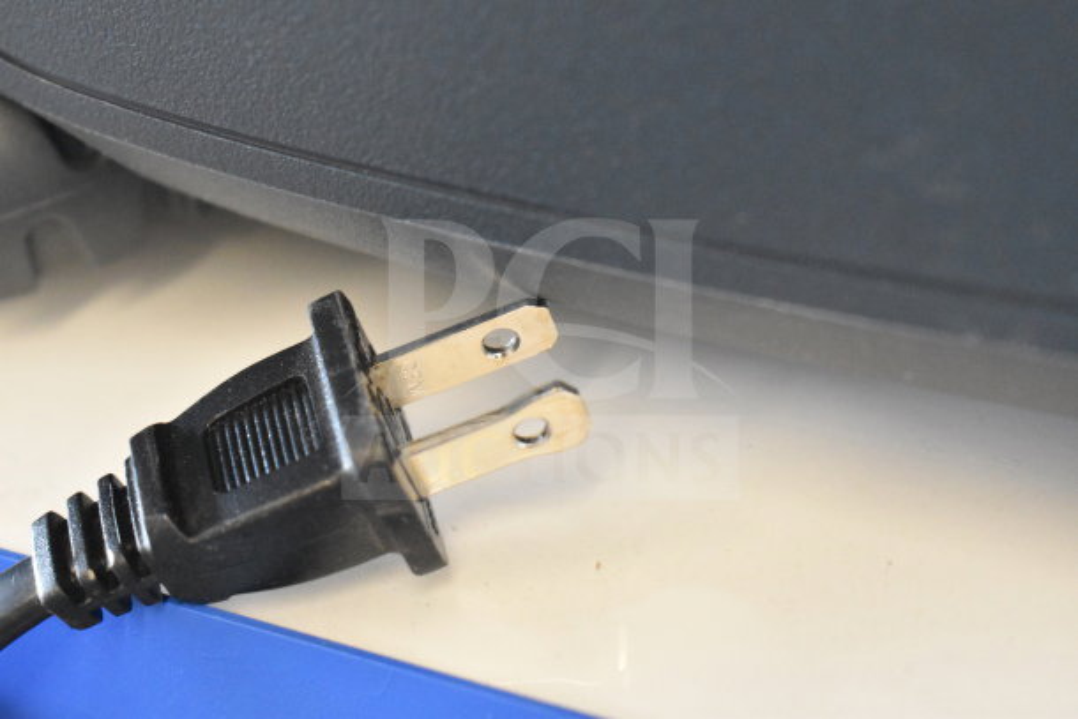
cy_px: 360
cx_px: 539
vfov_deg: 16.6
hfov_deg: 24.6
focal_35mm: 82
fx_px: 2471
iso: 8000
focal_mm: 55
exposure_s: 1/100
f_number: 5.6
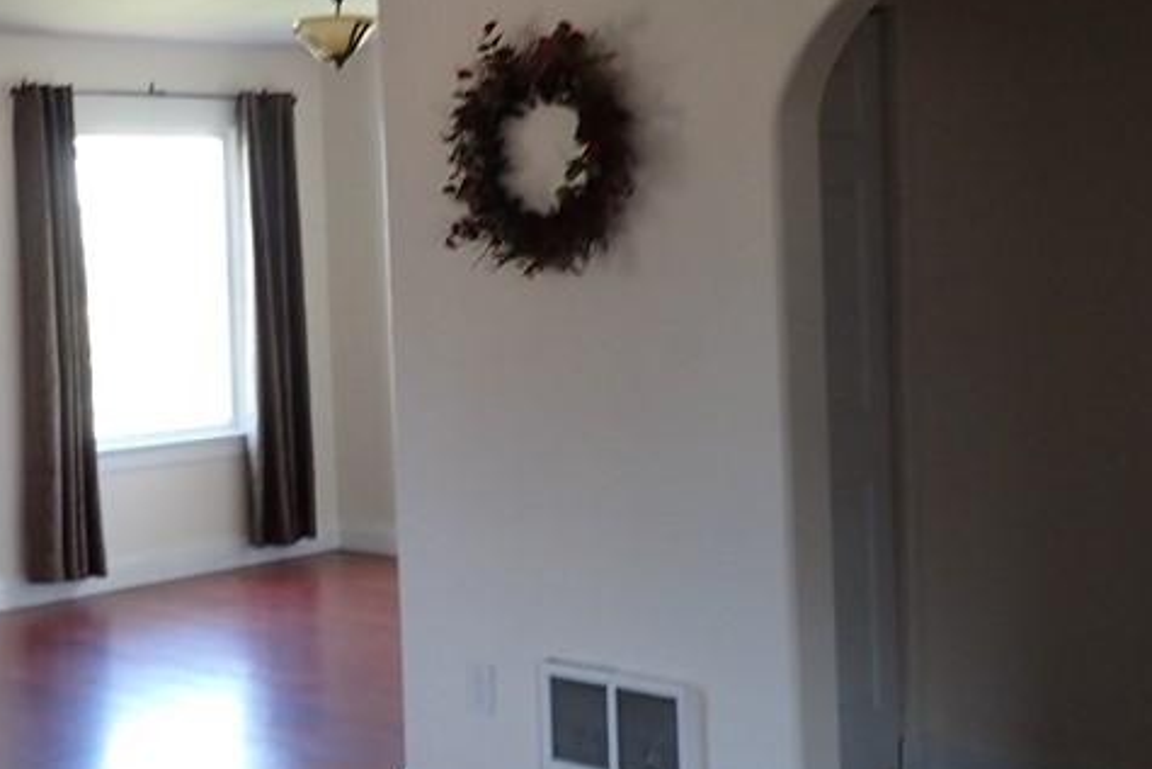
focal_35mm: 56
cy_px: 335
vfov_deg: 24.2
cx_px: 116
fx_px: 1792
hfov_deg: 33.7
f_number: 2
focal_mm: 4.5
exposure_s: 1/50
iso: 200
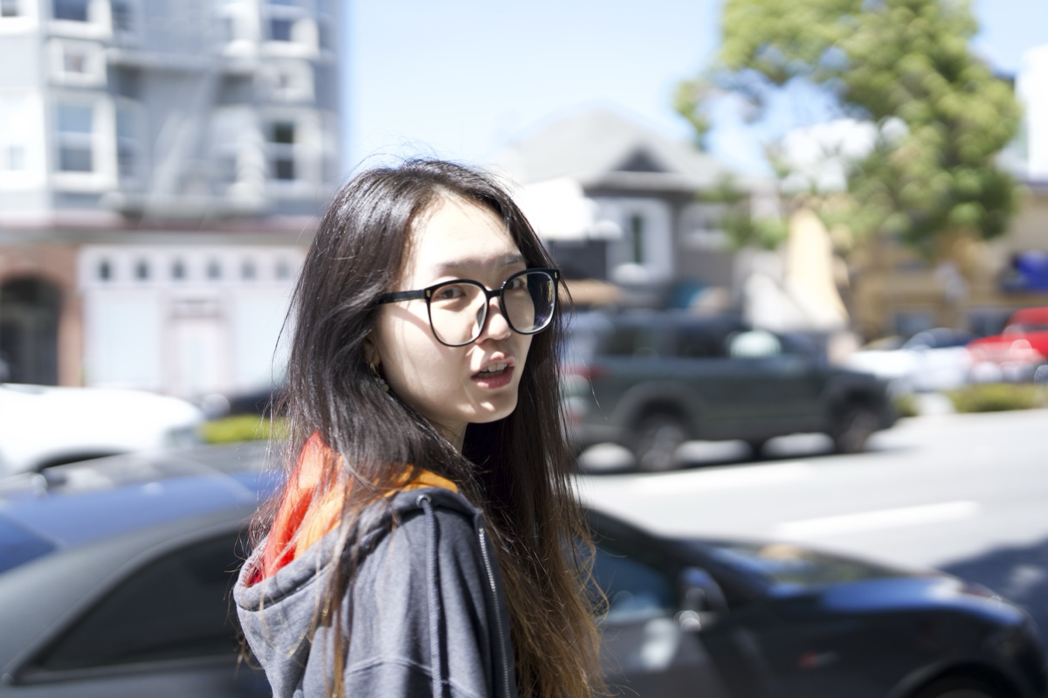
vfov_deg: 27.0
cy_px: 349
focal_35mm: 50
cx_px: 524
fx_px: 1455
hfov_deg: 39.6
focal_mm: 50
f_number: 1.6
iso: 500
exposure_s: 1/8000
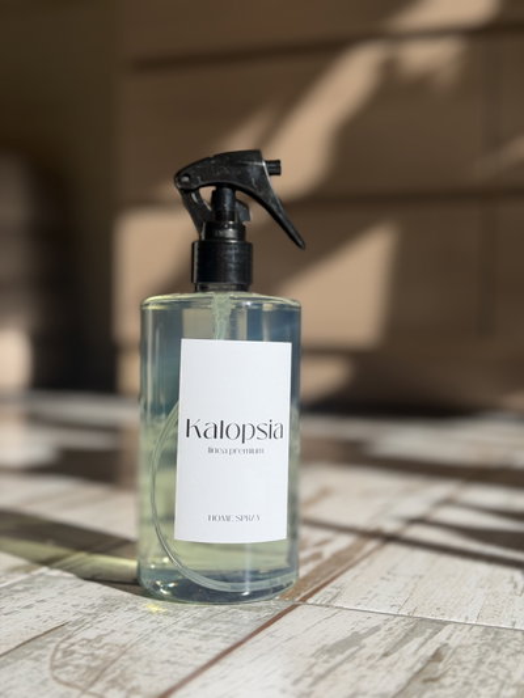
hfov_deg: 30.3
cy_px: 349
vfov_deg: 39.6
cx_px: 262
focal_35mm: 48
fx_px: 968
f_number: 1.78
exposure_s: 1/4878
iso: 64
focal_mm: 6.76
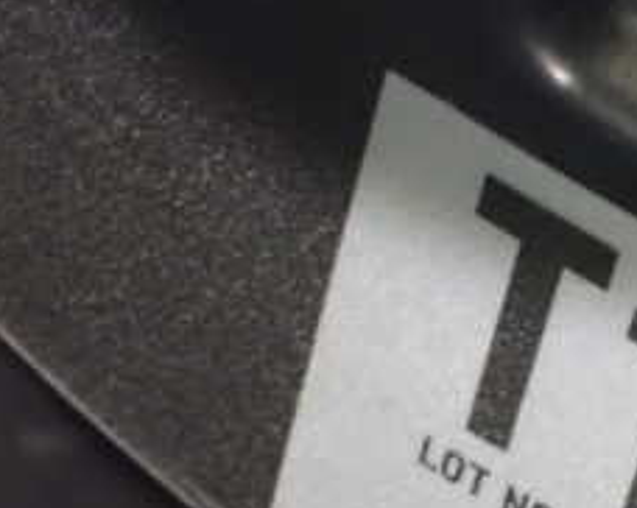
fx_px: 4841
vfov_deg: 6.0
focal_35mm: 257
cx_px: 732
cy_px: 483
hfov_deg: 7.5
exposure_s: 1/13
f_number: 4.9
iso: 1600
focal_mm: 18
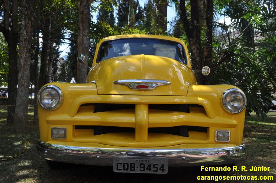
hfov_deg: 57.3
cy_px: 92
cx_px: 138
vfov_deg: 39.9
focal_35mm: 33
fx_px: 253
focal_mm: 22
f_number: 6.7
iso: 200
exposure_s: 1/250
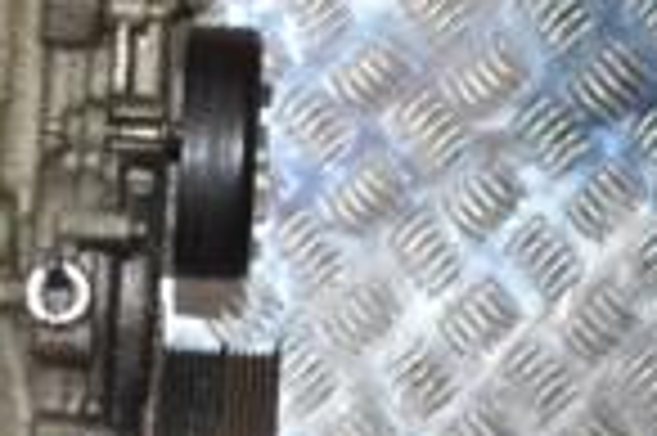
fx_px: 6181
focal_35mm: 339
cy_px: 175
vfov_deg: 4.0
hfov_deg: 6.0
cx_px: -310
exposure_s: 1/60
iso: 3200
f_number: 7.1
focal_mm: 55
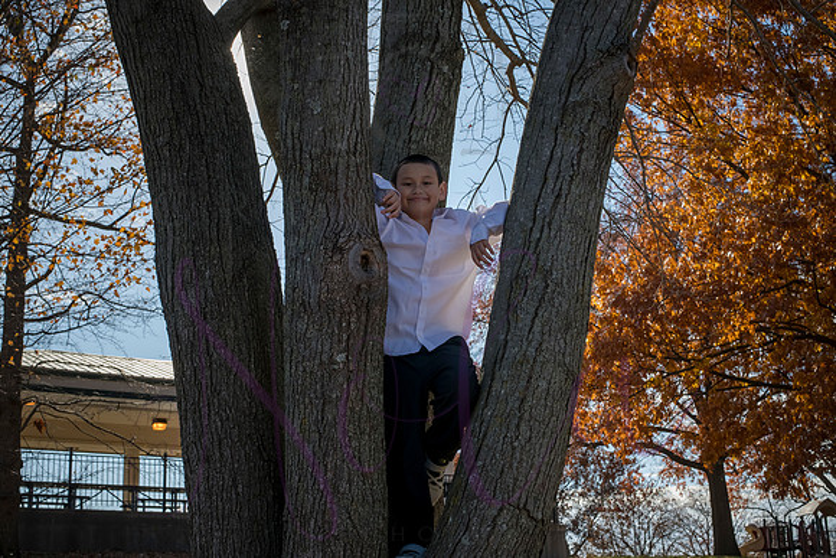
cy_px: 279
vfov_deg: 27.0
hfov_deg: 39.6
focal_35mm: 50
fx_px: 1161
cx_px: 418
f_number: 13
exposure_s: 1/400
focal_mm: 50
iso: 400
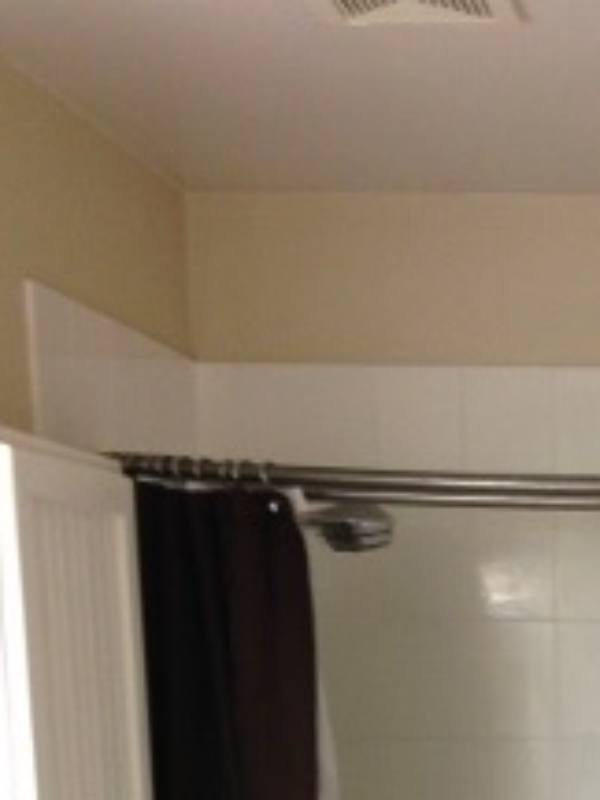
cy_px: 1156
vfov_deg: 18.1
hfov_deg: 14.5
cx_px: 748
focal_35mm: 98
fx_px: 2265
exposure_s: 1/20
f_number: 2.4
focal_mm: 4.12
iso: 64
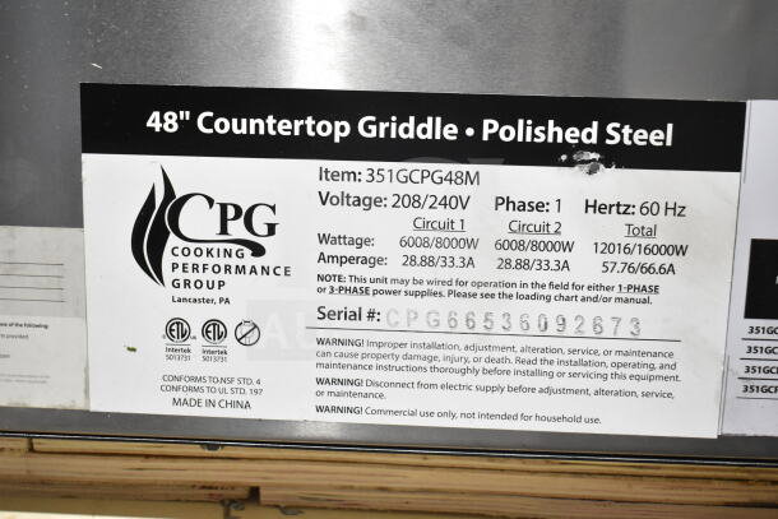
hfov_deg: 43.6
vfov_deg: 29.9
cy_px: 260
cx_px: 389
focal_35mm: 45
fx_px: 973
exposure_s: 1/80
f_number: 4.5
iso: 1600
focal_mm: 30
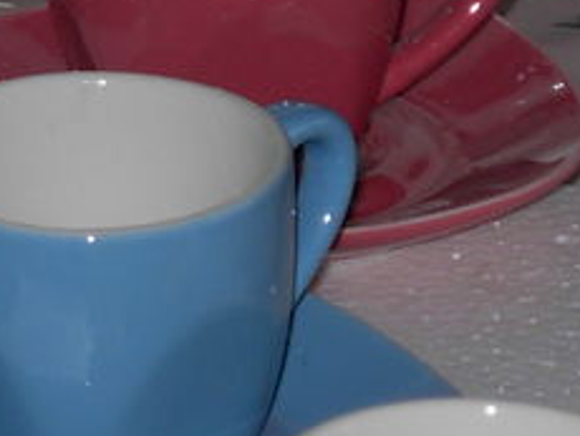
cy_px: 81
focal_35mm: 417
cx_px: -227
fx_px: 6994
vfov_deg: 3.6
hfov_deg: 4.7
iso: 79
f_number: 3.9
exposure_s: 1/45.2
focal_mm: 15.9
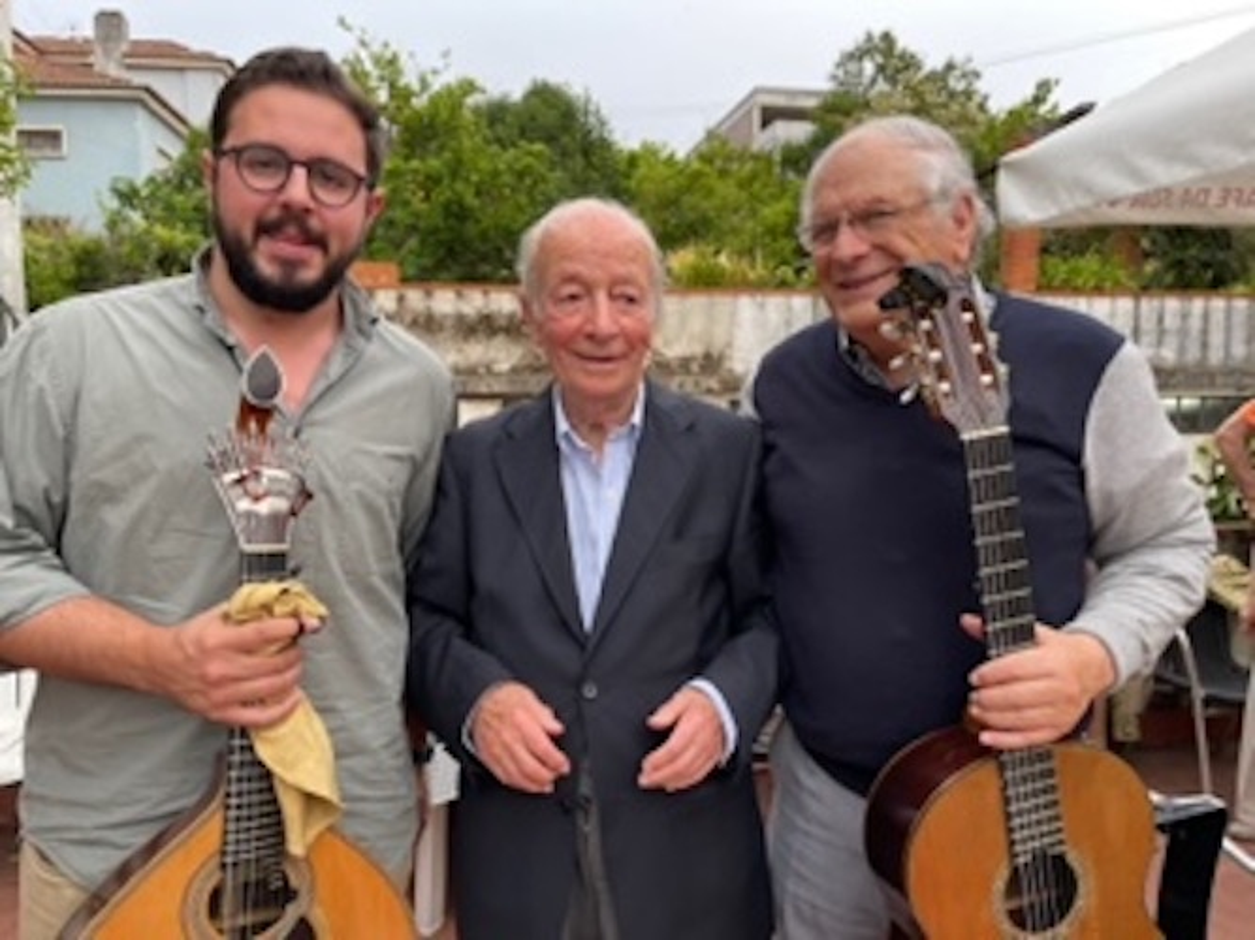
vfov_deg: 53.0
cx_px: 628
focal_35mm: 26
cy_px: 470
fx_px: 942
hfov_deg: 67.3
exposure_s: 1/108
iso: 125
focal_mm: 5.1
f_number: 1.6
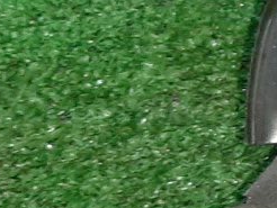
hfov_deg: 11.3
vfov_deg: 9.8
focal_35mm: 152
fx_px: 1218
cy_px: 102
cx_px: 620
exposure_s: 1/50
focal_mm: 3.93
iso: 202
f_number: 1.7
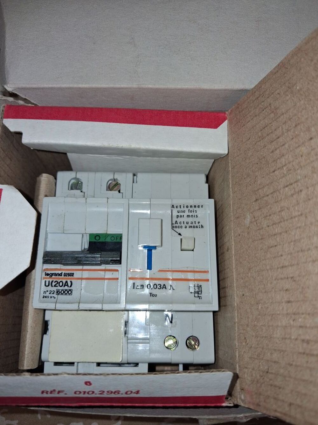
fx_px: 331
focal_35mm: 27
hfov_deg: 51.4
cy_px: 212
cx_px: 159
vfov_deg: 65.3
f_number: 1.8
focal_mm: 4
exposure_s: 1/108
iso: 20
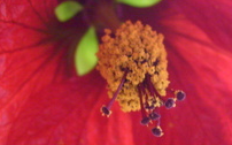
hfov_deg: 25.5
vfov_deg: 16.1
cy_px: 68
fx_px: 512
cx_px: 99
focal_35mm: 81
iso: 160
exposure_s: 1/45
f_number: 2.8
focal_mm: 5.8
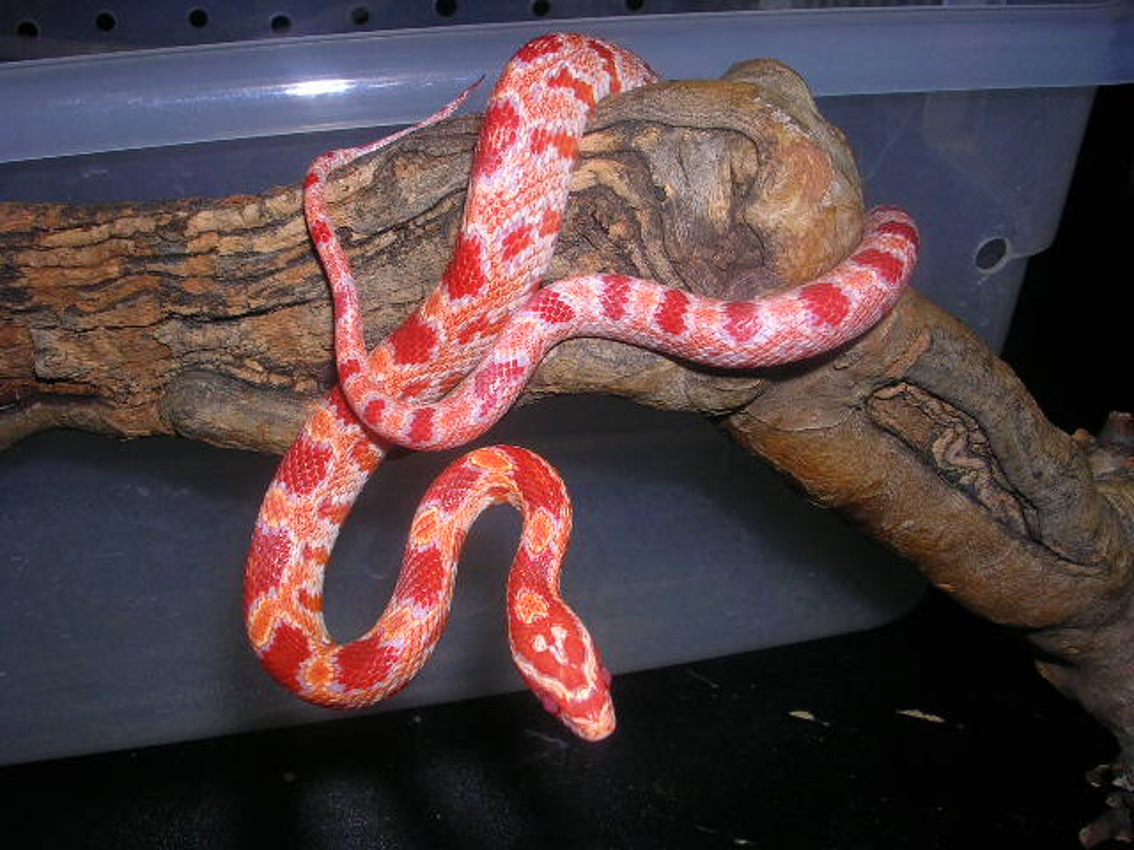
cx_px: 567
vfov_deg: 37.7
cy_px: 425
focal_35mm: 38
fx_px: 1245
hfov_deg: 49.0
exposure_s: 1/60.1
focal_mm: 5.8
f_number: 5.6
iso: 50
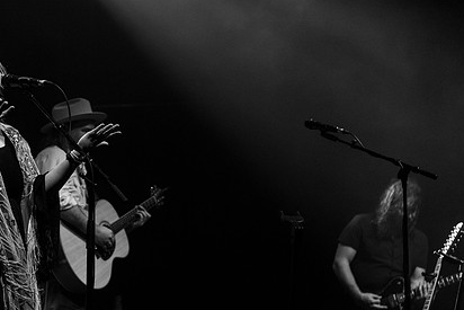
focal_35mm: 106
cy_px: 124
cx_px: 131
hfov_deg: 19.2
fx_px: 1367
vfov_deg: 12.9
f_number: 3.2
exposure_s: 1/200
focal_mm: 70
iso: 2500
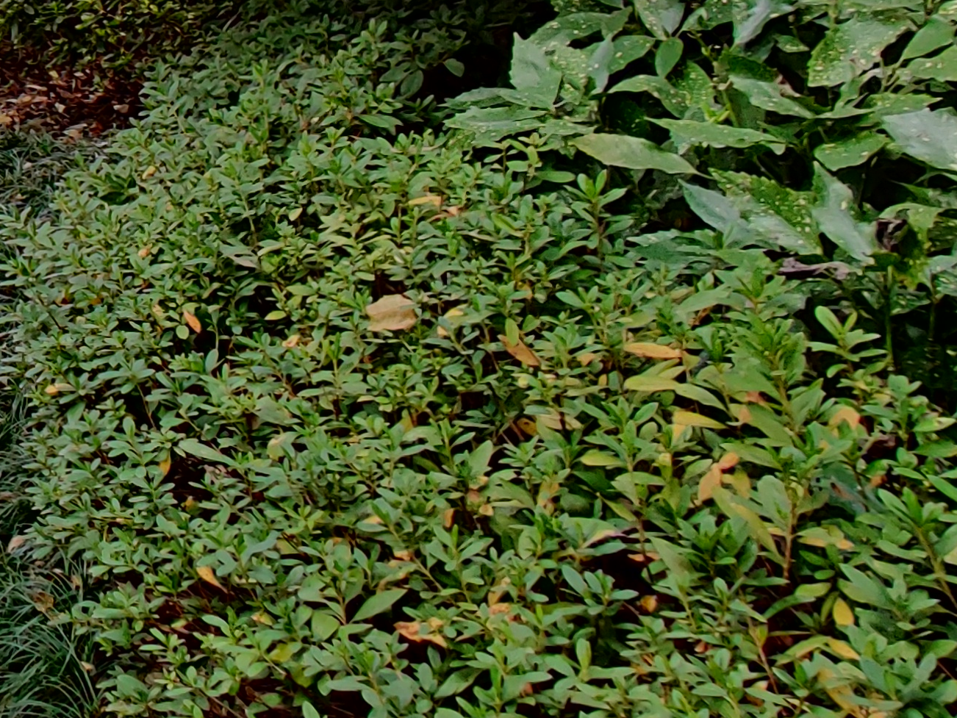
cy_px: -193
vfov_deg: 27.0
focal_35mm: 46
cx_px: -509
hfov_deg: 27.3
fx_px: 1272
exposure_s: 1/100
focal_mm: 2.25
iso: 125
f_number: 2.2
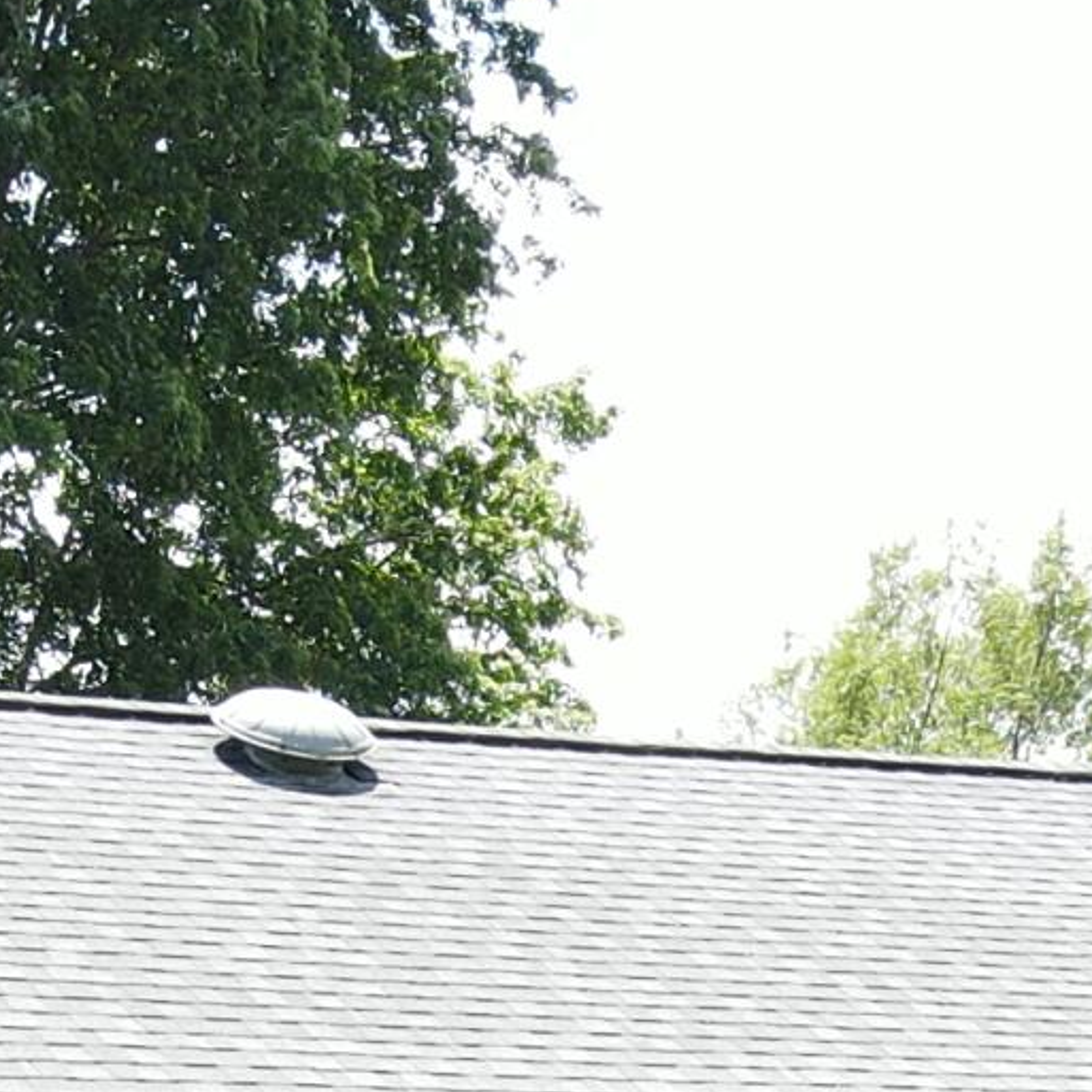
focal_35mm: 124
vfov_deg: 12.8
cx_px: 1107
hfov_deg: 13.8
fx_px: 4426
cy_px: 1954
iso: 100
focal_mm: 4.5
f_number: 2.8
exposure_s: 1/160
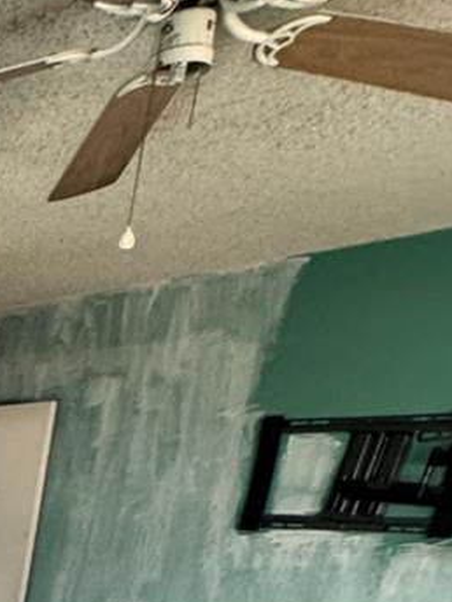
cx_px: -493
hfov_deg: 16.8
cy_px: 875
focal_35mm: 61
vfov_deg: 25.1
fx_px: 1062
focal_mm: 2.22
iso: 320
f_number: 2.2
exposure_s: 1/88
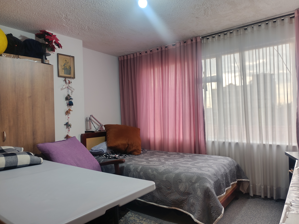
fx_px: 207
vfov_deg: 56.8
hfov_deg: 71.6
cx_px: 155
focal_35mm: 24
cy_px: 113
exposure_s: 1/40
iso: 500
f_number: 1.6
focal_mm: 6.14
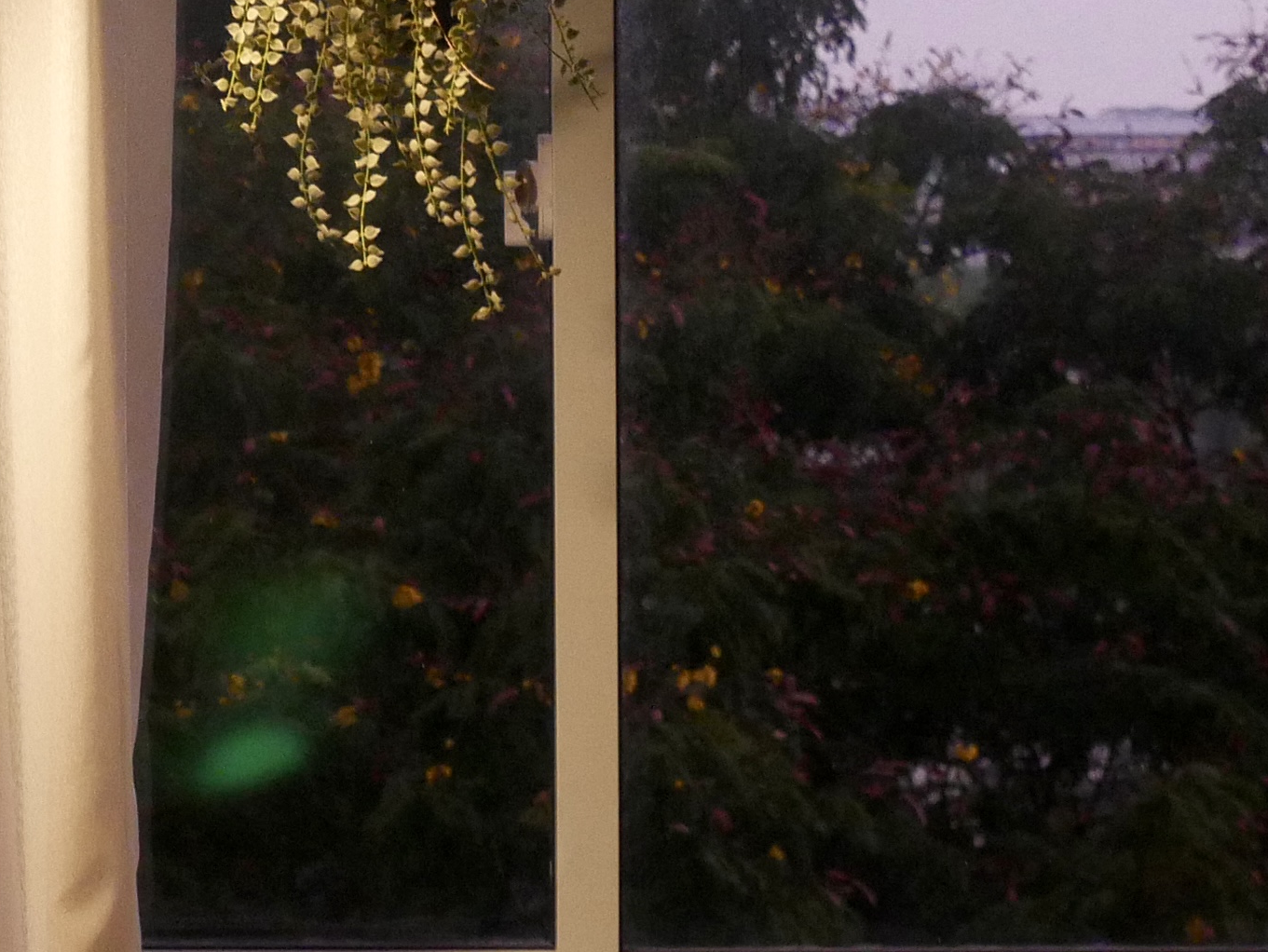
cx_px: 42
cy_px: 226
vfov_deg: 6.9
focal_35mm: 216
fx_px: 7916
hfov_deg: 9.1
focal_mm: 32
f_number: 5.6
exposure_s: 1/40
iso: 1600
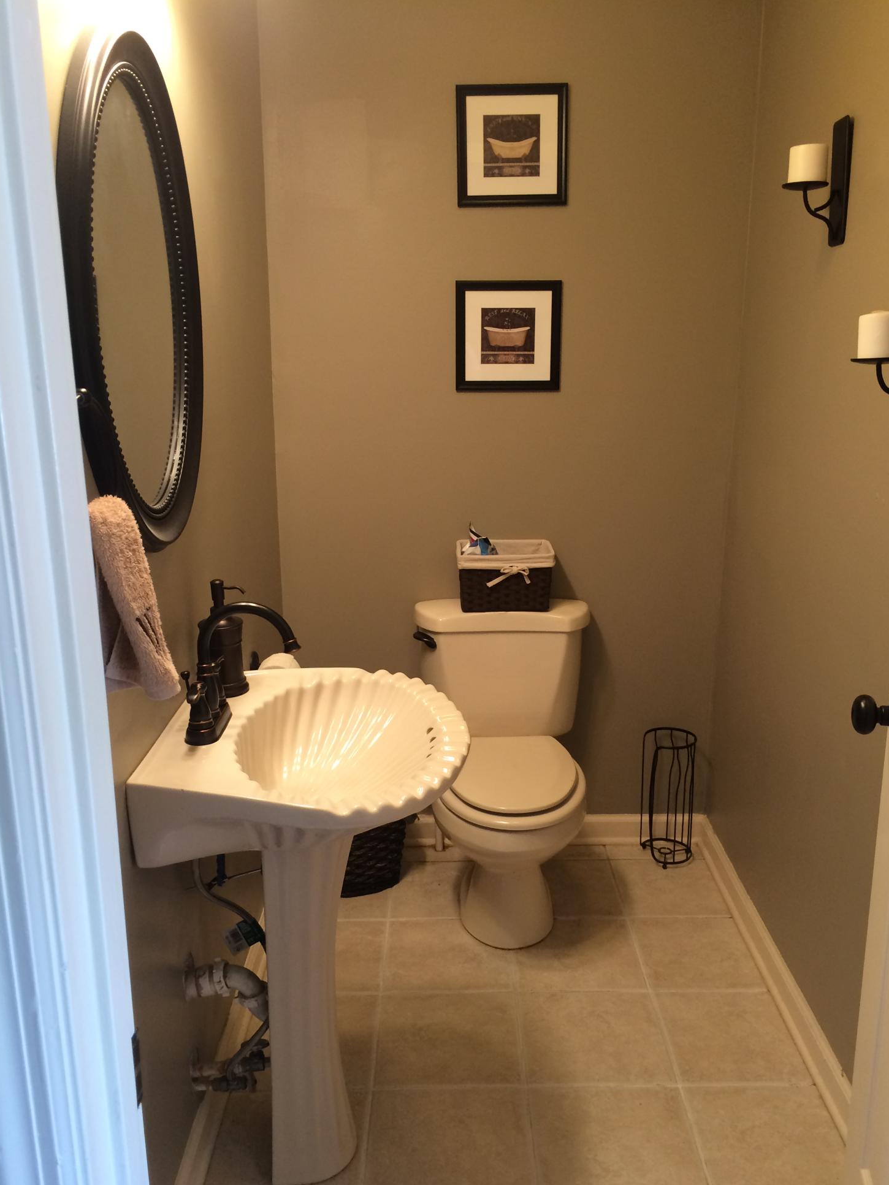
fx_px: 1027
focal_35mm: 30
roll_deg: +1.4
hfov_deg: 46.8
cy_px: 612
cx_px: 456
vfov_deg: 59.9
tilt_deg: -14.4
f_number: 2.2
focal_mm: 4.15
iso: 80
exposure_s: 1/30
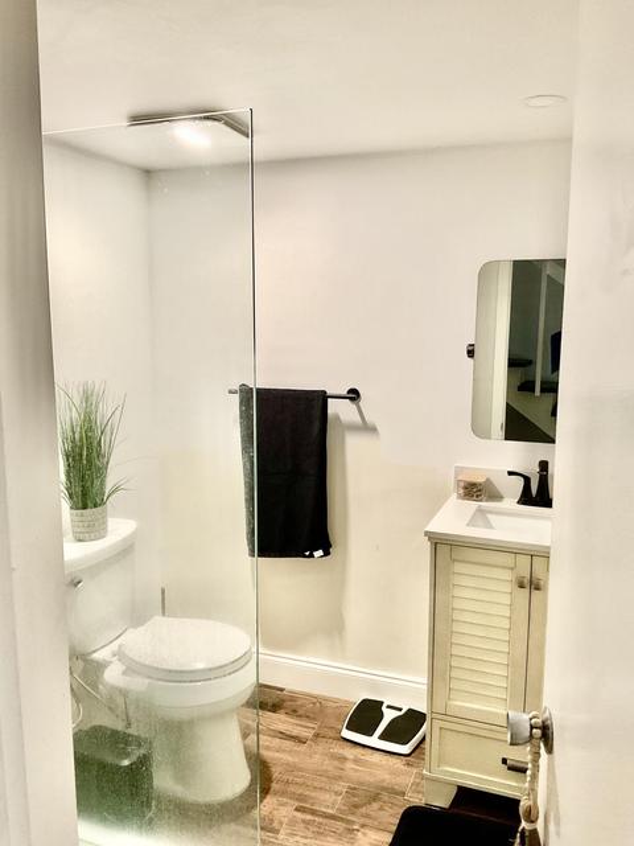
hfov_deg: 48.2
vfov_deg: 61.7
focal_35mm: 29
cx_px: 317
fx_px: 708
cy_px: 423
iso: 100
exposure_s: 1/60
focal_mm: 3
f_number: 1.8
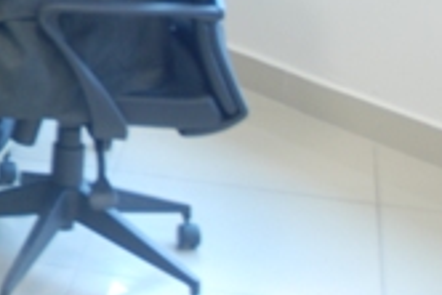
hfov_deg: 14.1
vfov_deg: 10.7
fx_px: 1561
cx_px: -386
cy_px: -11
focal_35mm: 127
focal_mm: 22
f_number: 3.8
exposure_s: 1/10
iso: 250
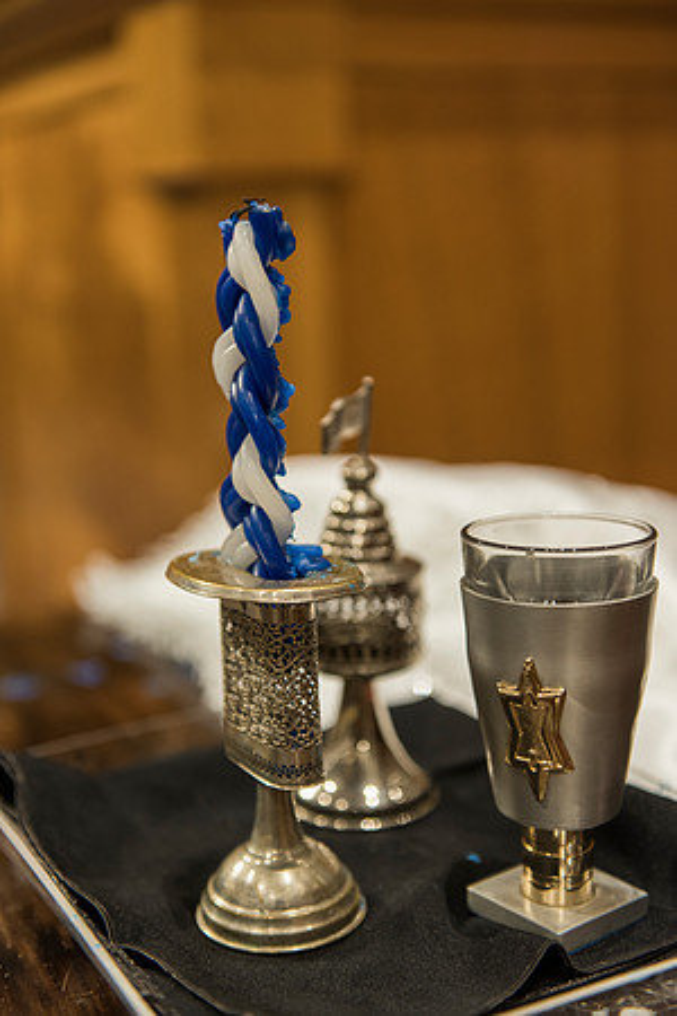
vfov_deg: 39.6
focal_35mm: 50
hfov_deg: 27.0
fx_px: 1410
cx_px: 338
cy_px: 508
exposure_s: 1/60
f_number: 2.8
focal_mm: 50
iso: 1000
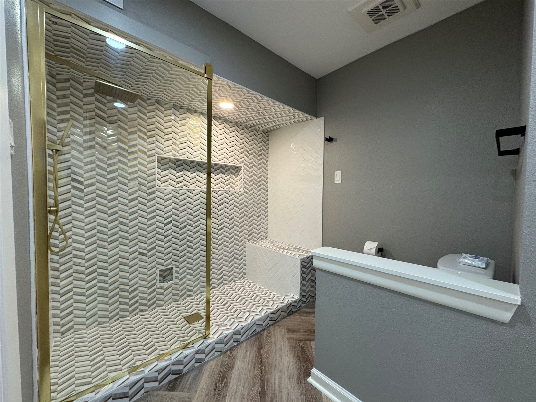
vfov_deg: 85.7
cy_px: 201
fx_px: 217
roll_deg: -0.3
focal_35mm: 14
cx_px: 268
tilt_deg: -2.1
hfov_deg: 102.1
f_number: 2.2
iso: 160
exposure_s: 1/120
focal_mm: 2.22
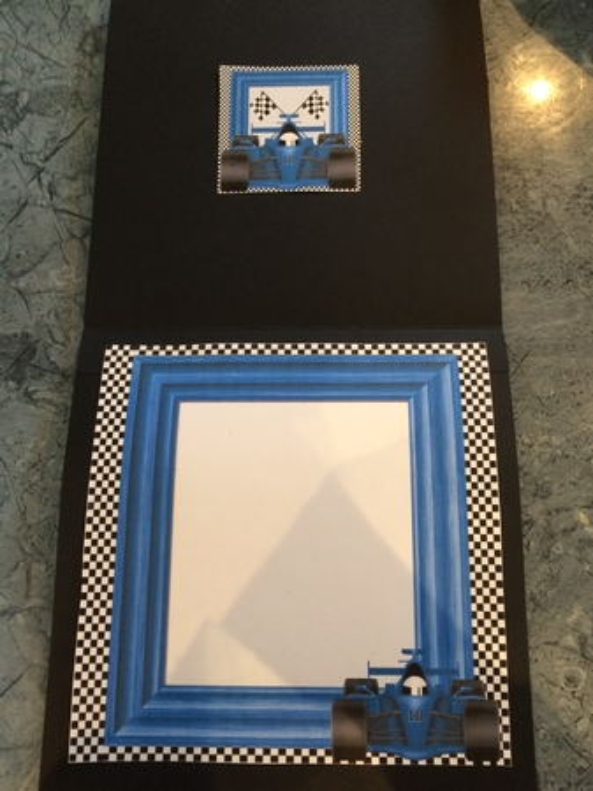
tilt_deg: -74.9
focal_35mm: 29
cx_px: 296
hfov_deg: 48.2
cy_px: 396
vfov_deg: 61.7
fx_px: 663
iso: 160
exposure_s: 1/33
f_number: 2.2
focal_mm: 4.15
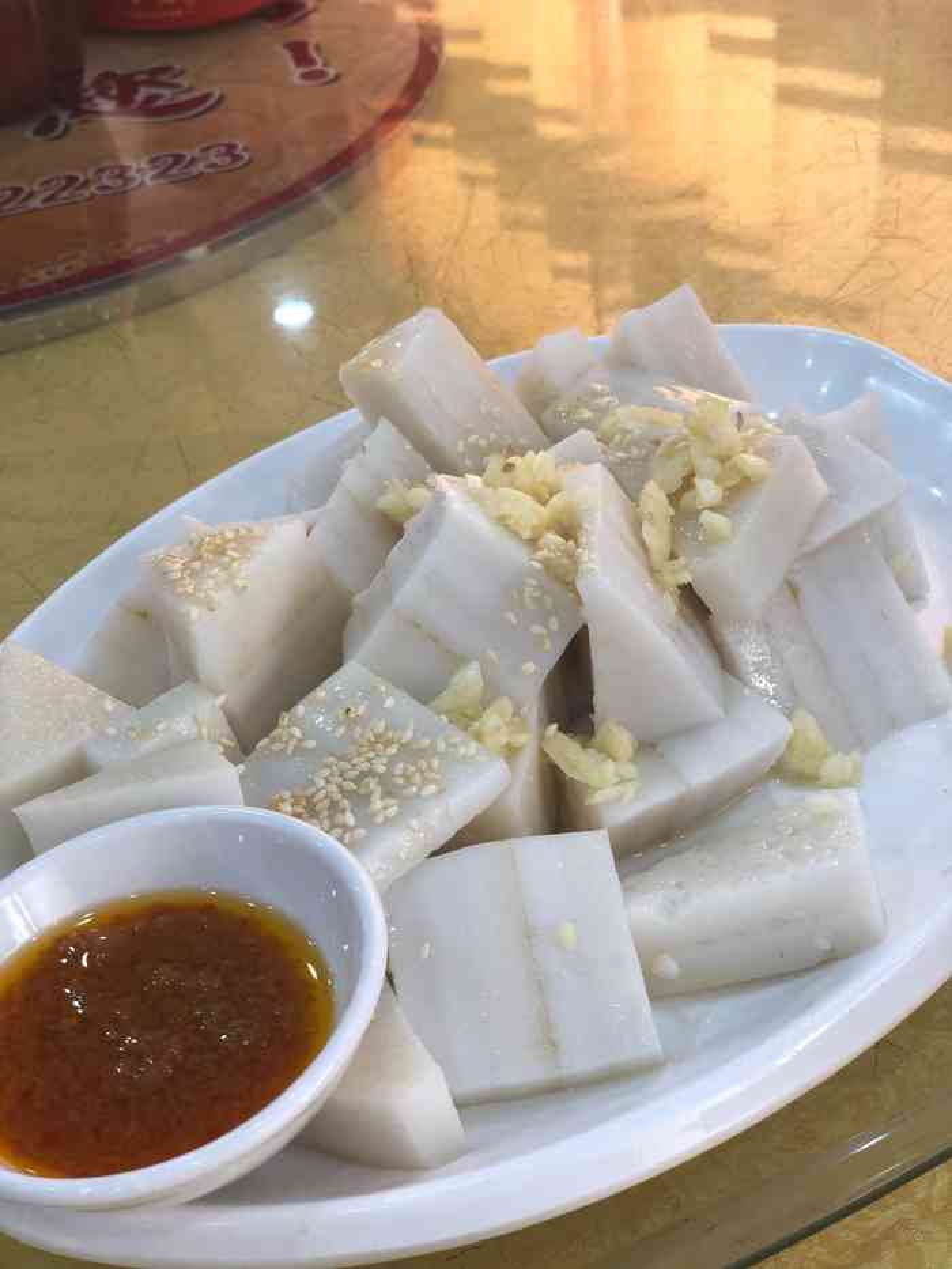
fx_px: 1906
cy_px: 634
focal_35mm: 52
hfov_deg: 28.0
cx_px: 476
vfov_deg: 36.8
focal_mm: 6
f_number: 2.4
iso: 64
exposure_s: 1/50
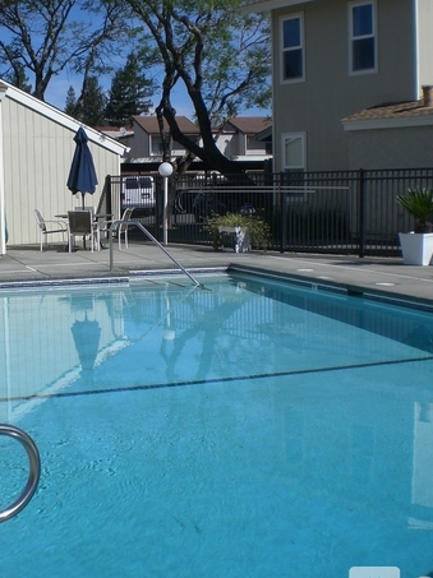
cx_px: 130
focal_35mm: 56
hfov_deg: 25.9
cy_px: 299
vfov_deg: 34.4
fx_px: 935
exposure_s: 1/1000
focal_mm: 6.3
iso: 50
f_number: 4.4
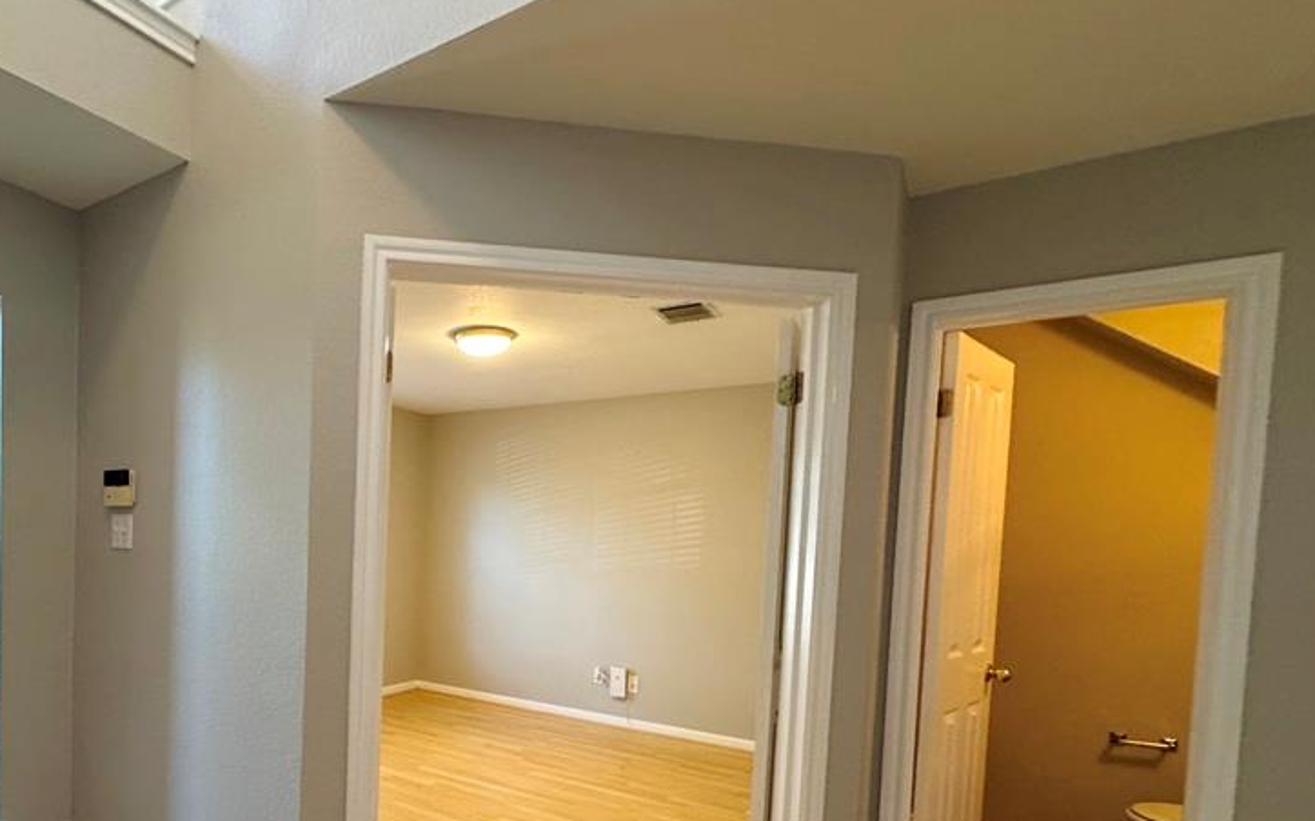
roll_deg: -2.0
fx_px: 752
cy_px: 572
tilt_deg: -1.7
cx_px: 394
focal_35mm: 21
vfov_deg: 55.6
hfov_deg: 78.4
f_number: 2.2
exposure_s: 1/60
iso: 320
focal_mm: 2.22
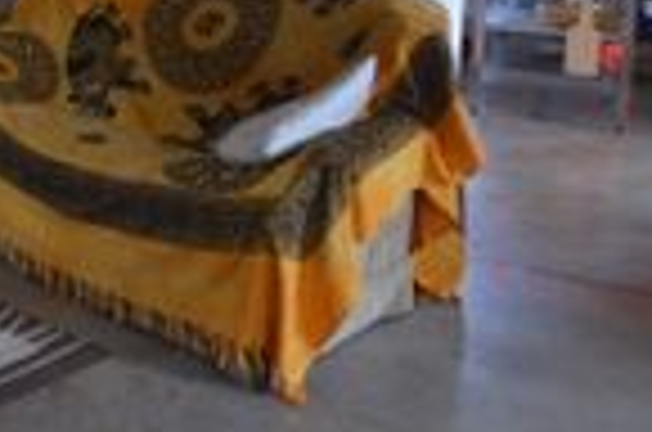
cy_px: -70
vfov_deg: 20.5
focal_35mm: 62
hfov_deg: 25.6
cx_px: -288
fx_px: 1120
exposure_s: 1/60
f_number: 4
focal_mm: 10
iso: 560
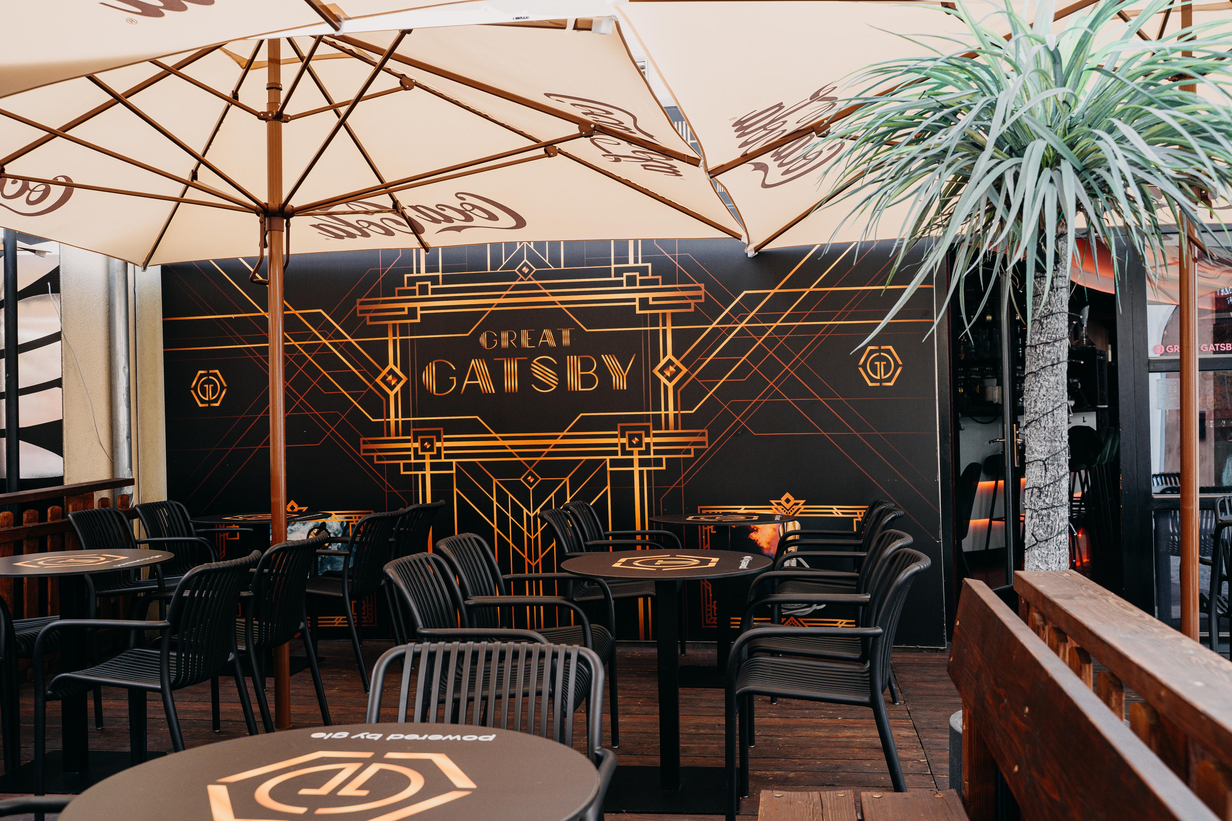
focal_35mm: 34
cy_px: 410
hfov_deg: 55.8
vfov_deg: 38.9
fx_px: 1164
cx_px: 616
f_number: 5.6
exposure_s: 1/200
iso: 640
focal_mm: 34
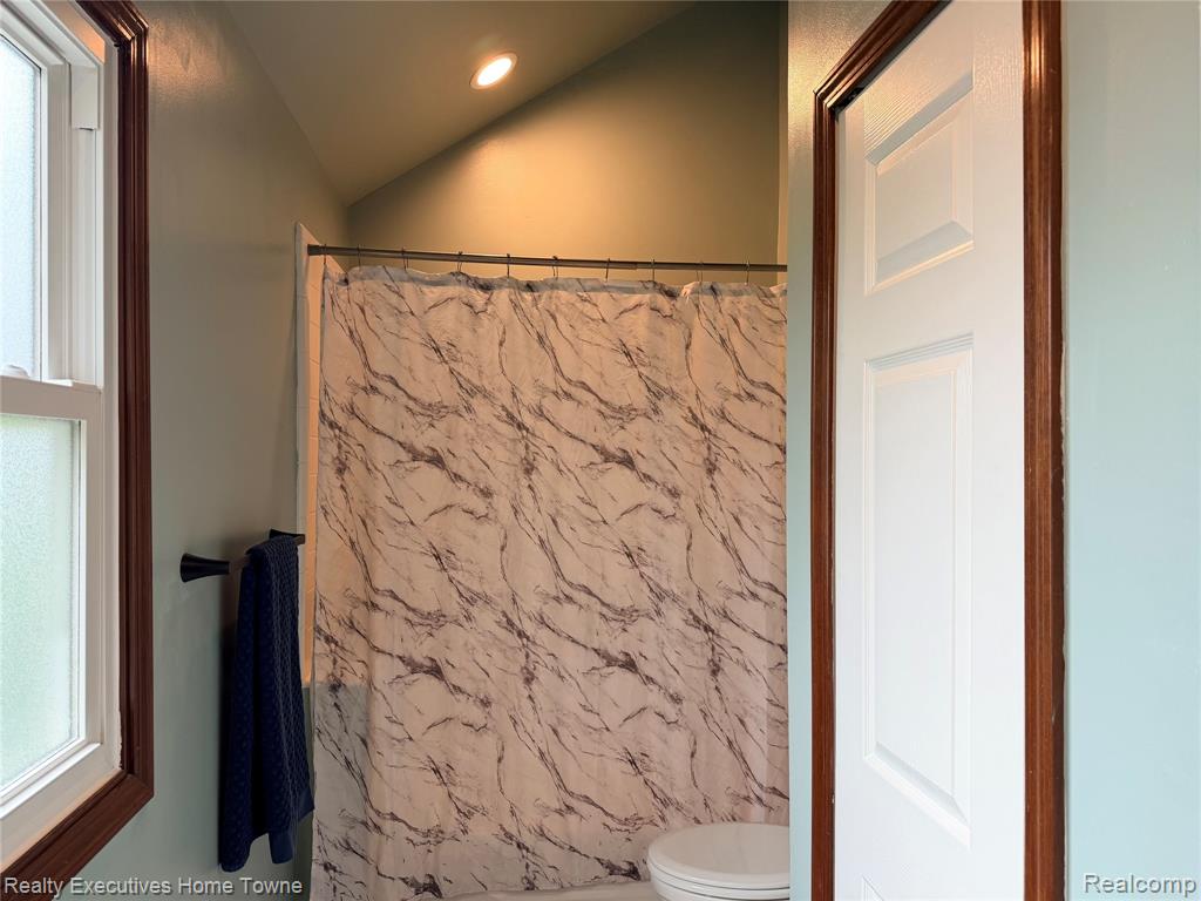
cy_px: 450
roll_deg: -0.2
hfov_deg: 71.6
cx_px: 600
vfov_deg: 56.8
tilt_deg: +0.7
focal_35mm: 24
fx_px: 833
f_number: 1.78
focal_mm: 6.76
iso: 125
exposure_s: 1/120
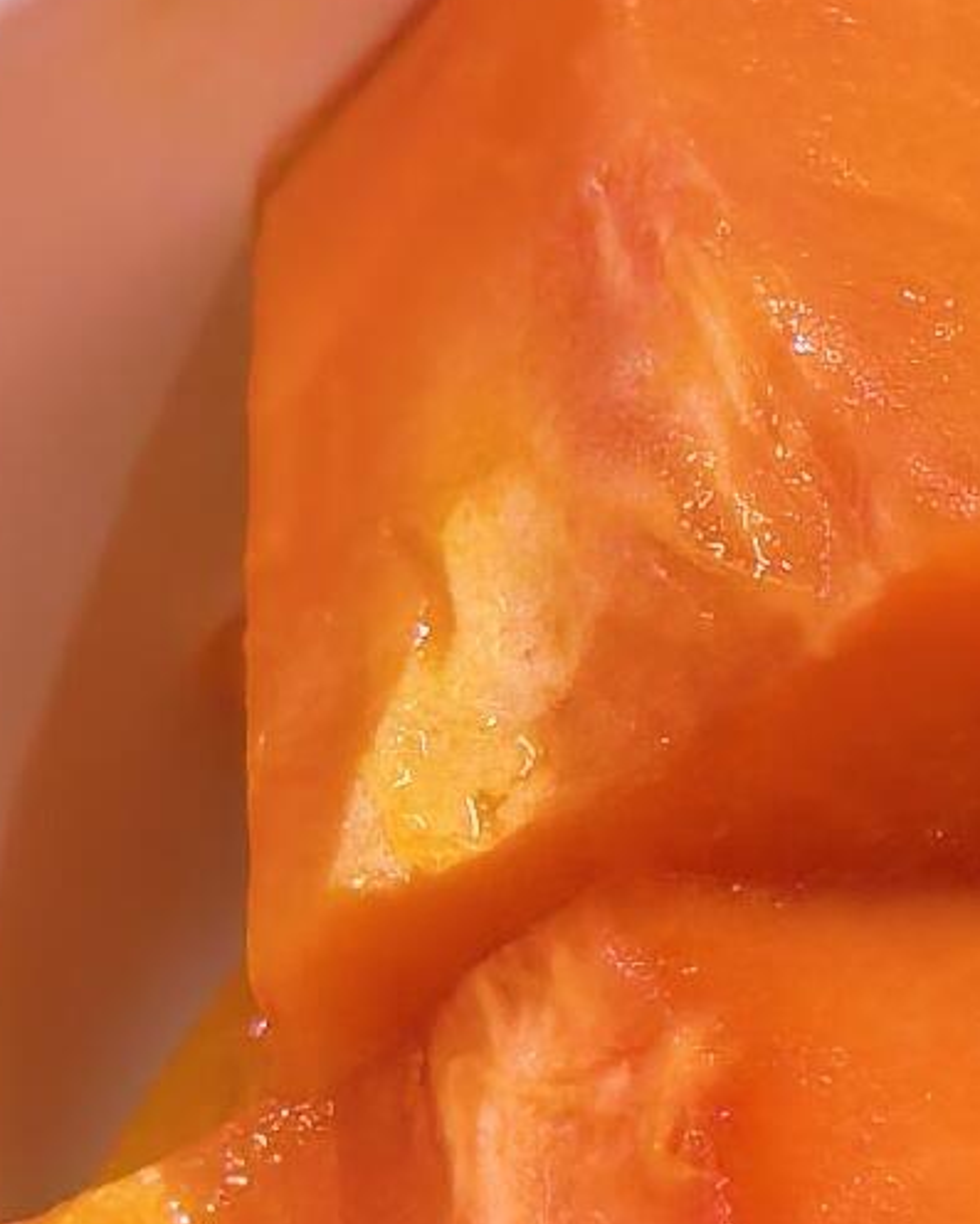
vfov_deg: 9.3
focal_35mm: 204
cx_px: 2274
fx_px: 7394
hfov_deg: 7.2
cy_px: 1500
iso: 125
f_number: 2.8
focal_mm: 8.5
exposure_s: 1/100
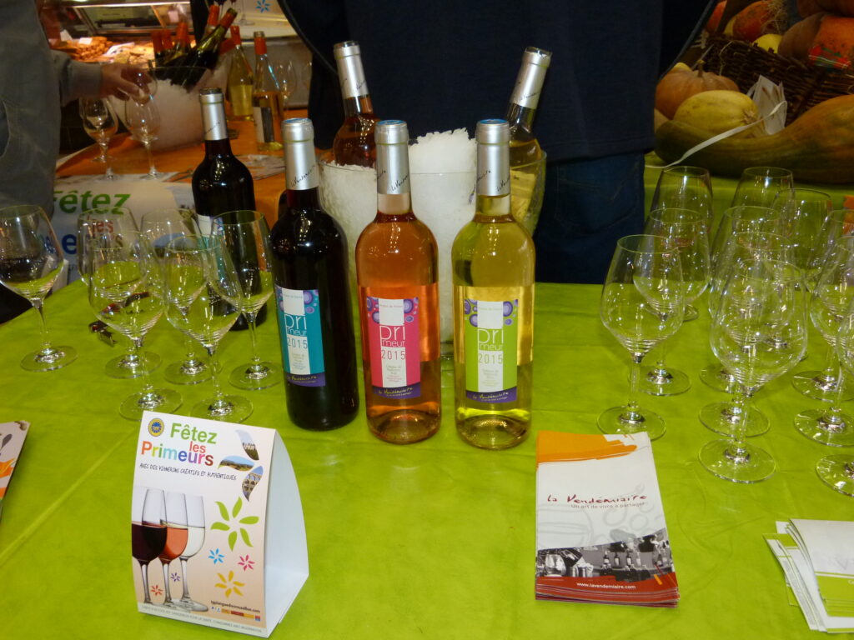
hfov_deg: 56.8
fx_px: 789
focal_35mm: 32
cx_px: 427
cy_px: 320
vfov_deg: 44.2
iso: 250
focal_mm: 5.7
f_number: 3
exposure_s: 1/60
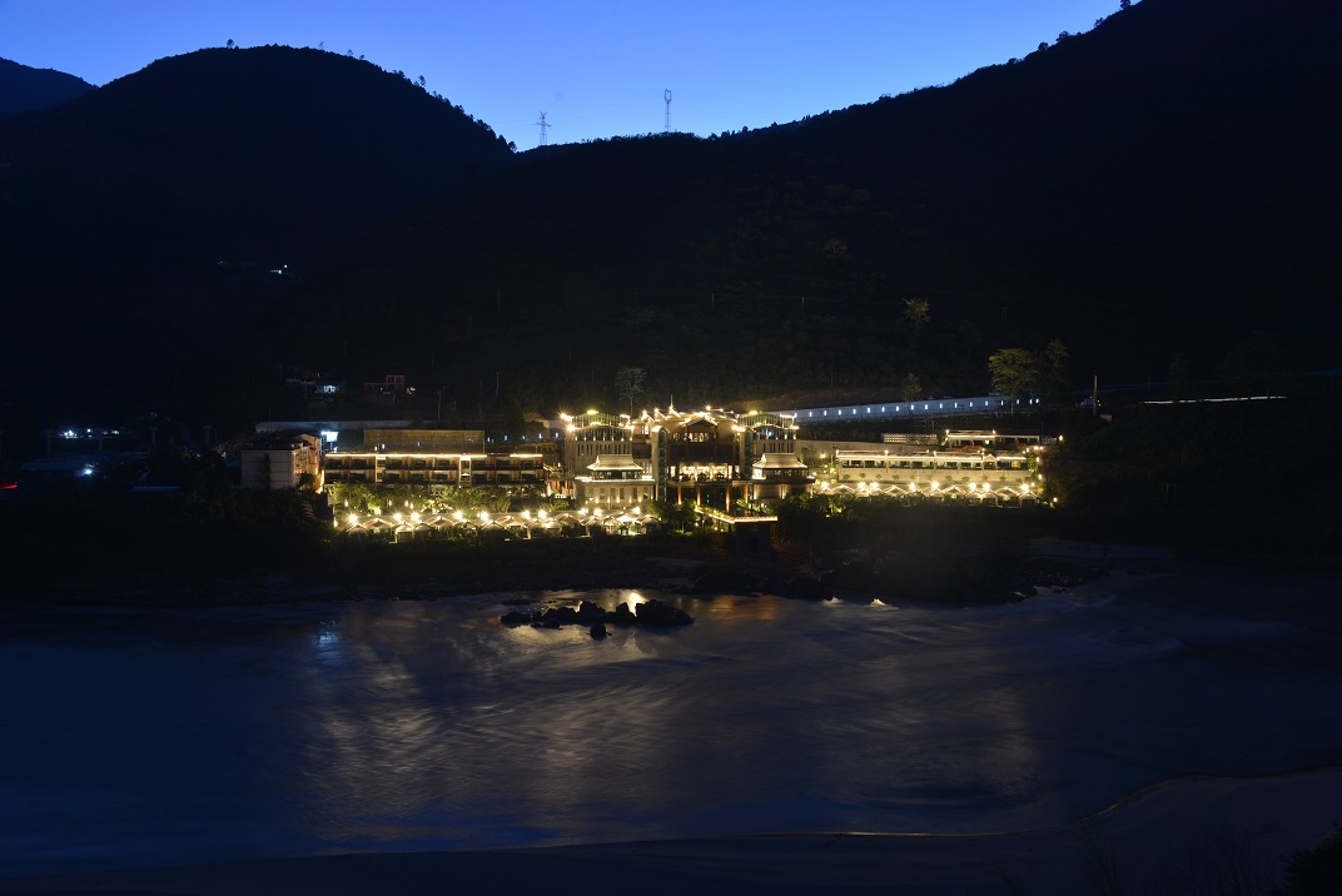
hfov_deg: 58.7
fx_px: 1193
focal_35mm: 32
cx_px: 671
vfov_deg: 41.2
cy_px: 448
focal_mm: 32
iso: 100
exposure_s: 13
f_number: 8
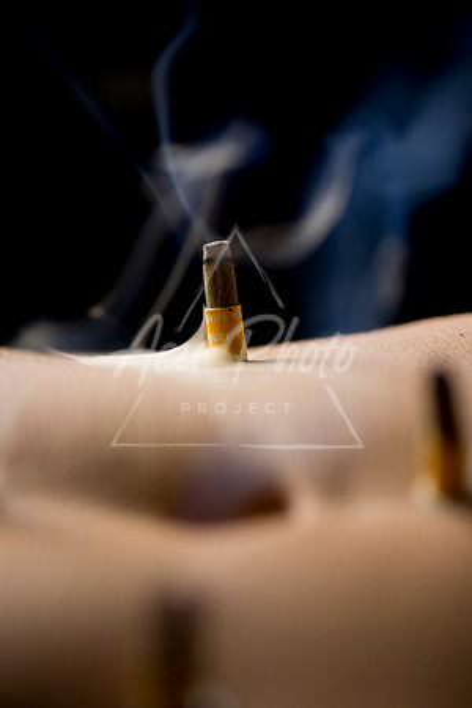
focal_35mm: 105
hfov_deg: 13.0
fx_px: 2065
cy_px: 354
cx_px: 236
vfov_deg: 19.5
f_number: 4
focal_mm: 105
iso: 800
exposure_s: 1/320
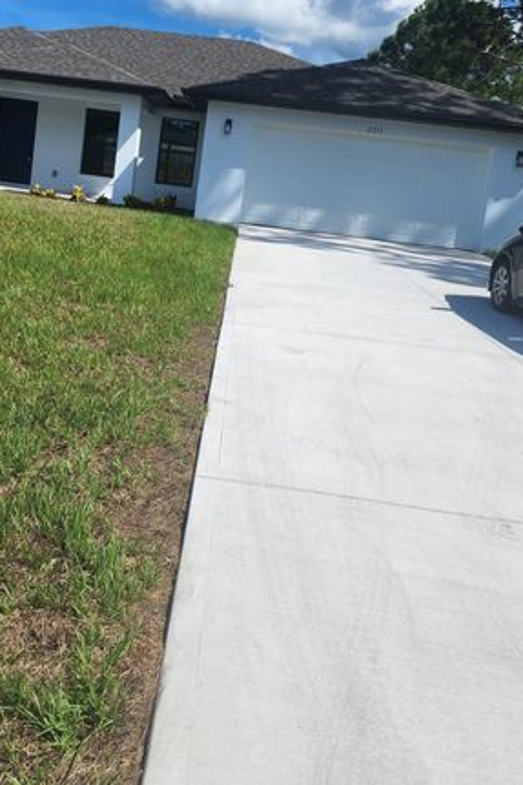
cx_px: 169
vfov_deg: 50.9
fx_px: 807
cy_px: 258
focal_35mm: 37
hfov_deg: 35.5
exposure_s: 1/1957
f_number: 1.8
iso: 12
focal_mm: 6.4
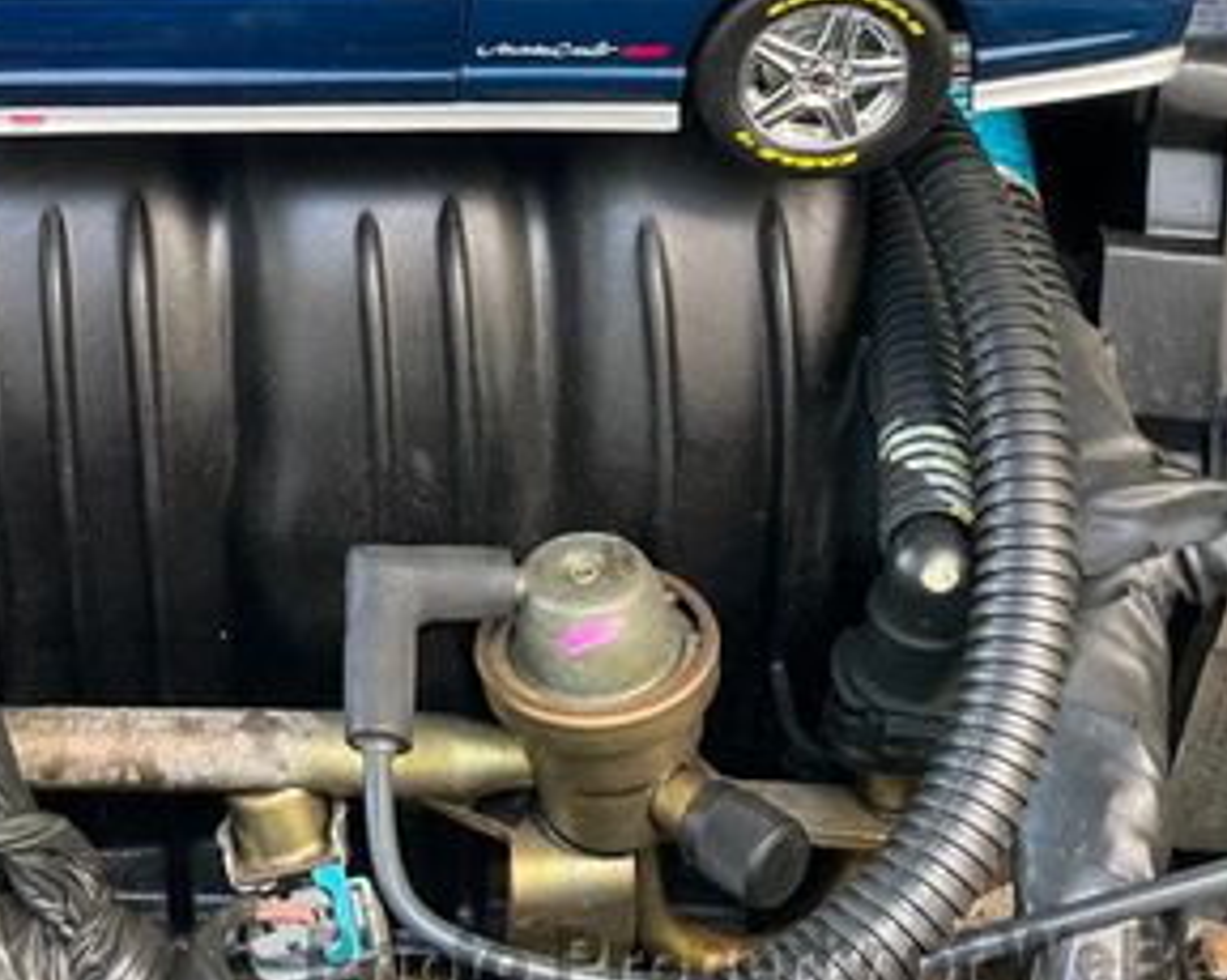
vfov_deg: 23.3
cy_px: 30
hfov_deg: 29.4
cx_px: 243
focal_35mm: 63
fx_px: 2286
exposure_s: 1/60
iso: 80
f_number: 1.8
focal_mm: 3
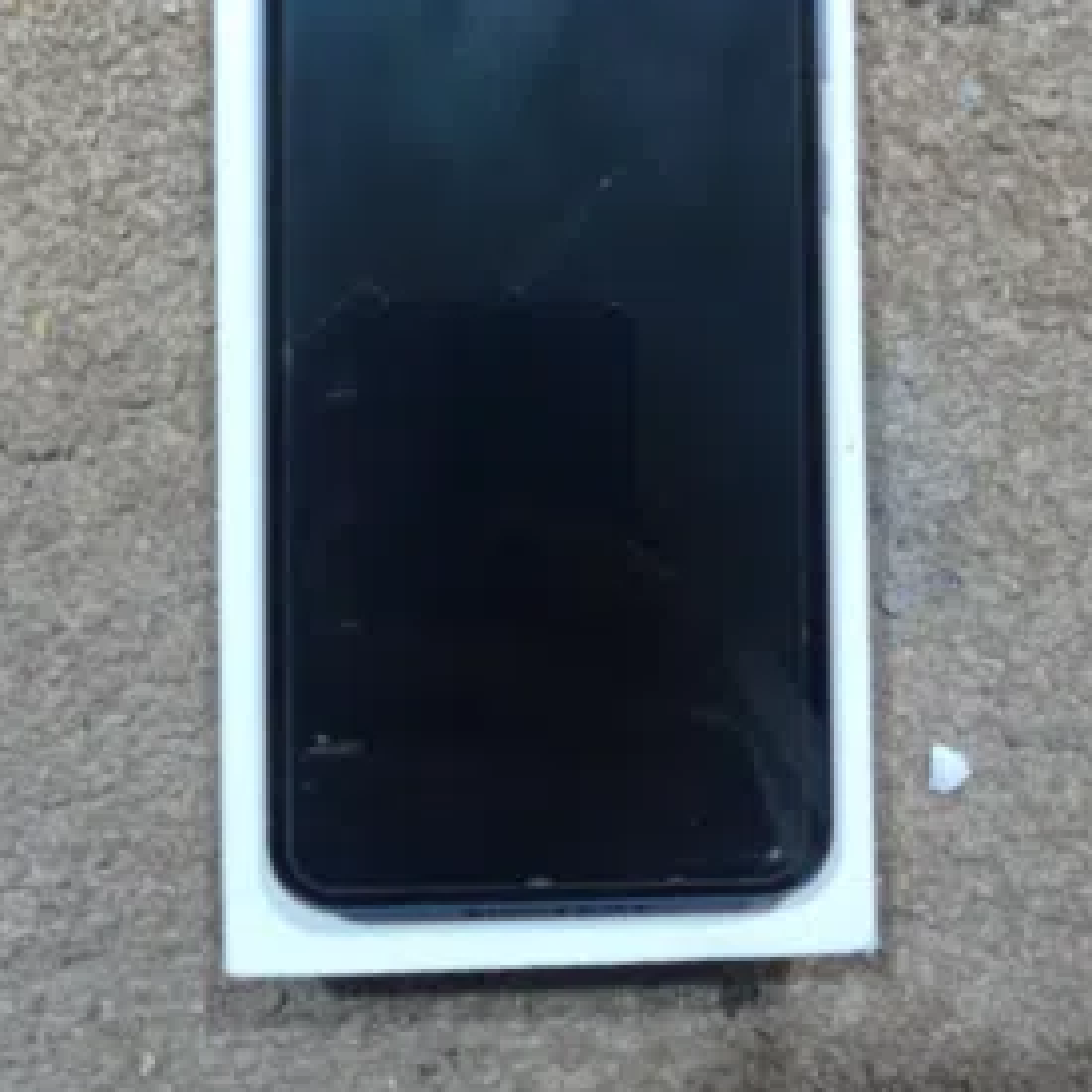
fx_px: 1285
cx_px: 572
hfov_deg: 46.0
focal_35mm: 36
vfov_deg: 45.1
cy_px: 336
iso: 414
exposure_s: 1/25
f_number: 1.79
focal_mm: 4.7
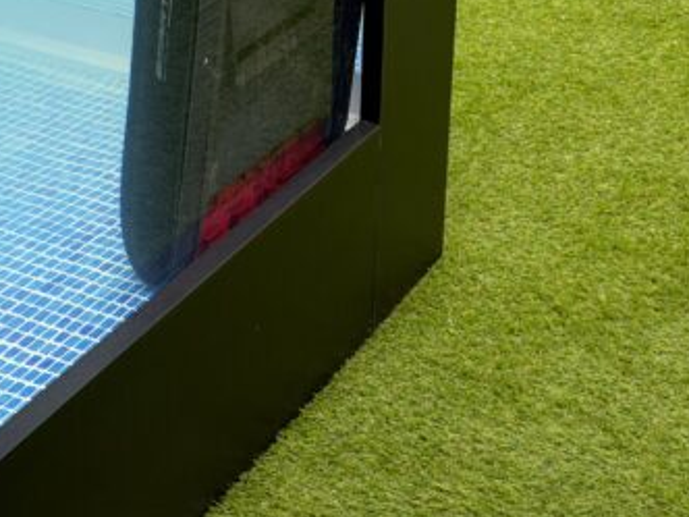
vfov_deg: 18.0
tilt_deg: -24.8
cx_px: 282
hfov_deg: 24.1
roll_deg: -0.4
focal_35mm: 81
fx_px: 1612
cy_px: 89
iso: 50
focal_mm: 6.76
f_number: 1.78
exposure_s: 1/50
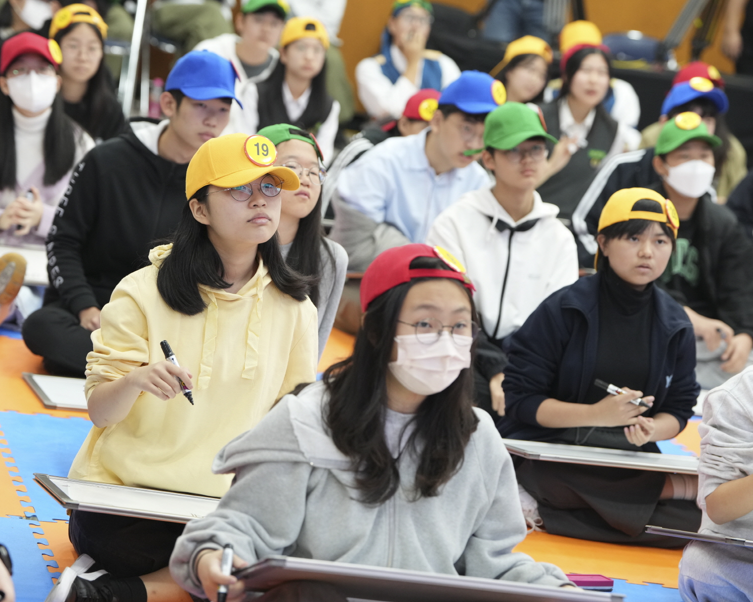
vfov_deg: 12.2
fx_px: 2809
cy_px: 302
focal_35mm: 126
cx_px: 299
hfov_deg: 15.3
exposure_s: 1/160
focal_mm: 111
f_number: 4
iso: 2000
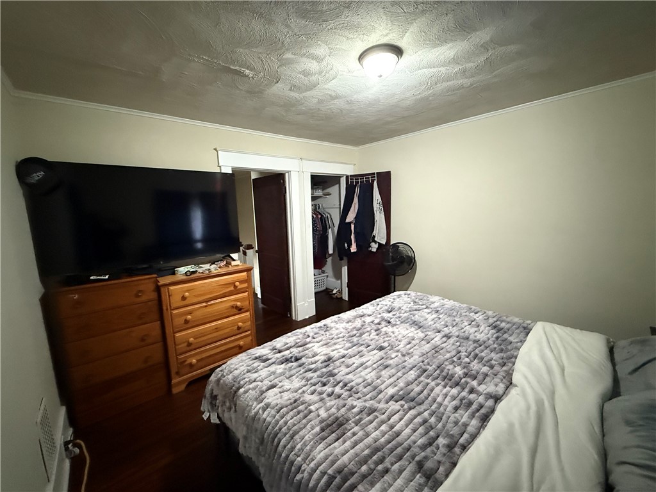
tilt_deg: -8.5
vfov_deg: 85.7
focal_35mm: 14
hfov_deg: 102.1
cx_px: 328
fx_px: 265
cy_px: 246
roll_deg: +2.2
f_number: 2.2
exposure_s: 1/60
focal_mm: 2.22
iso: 1250
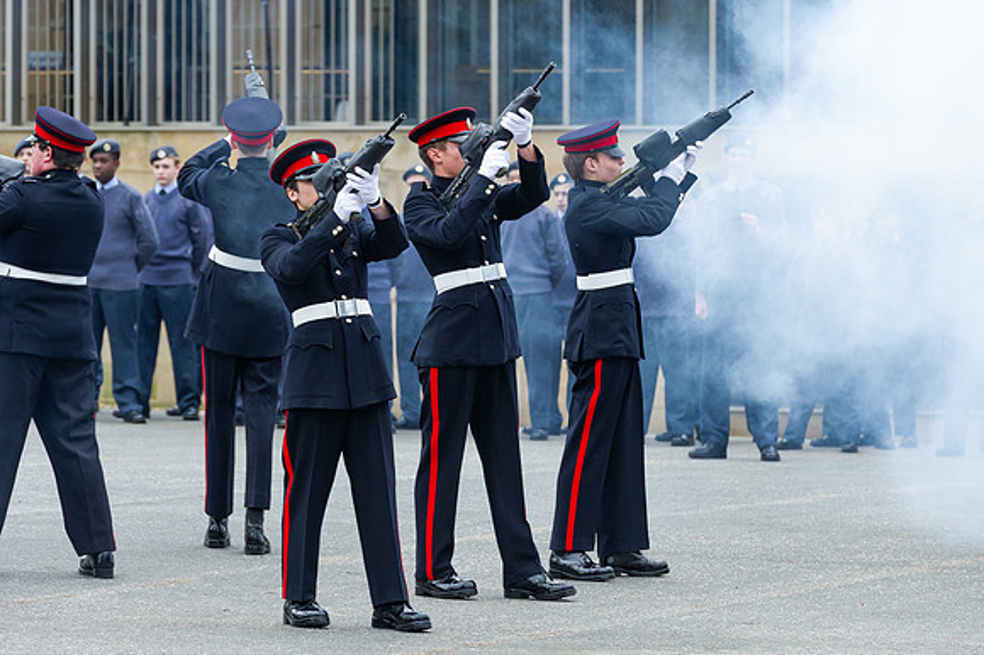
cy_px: 262
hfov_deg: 8.3
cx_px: 485
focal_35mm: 247
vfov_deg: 5.6
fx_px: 6743
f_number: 6.3
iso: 560
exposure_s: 1/250
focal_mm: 200
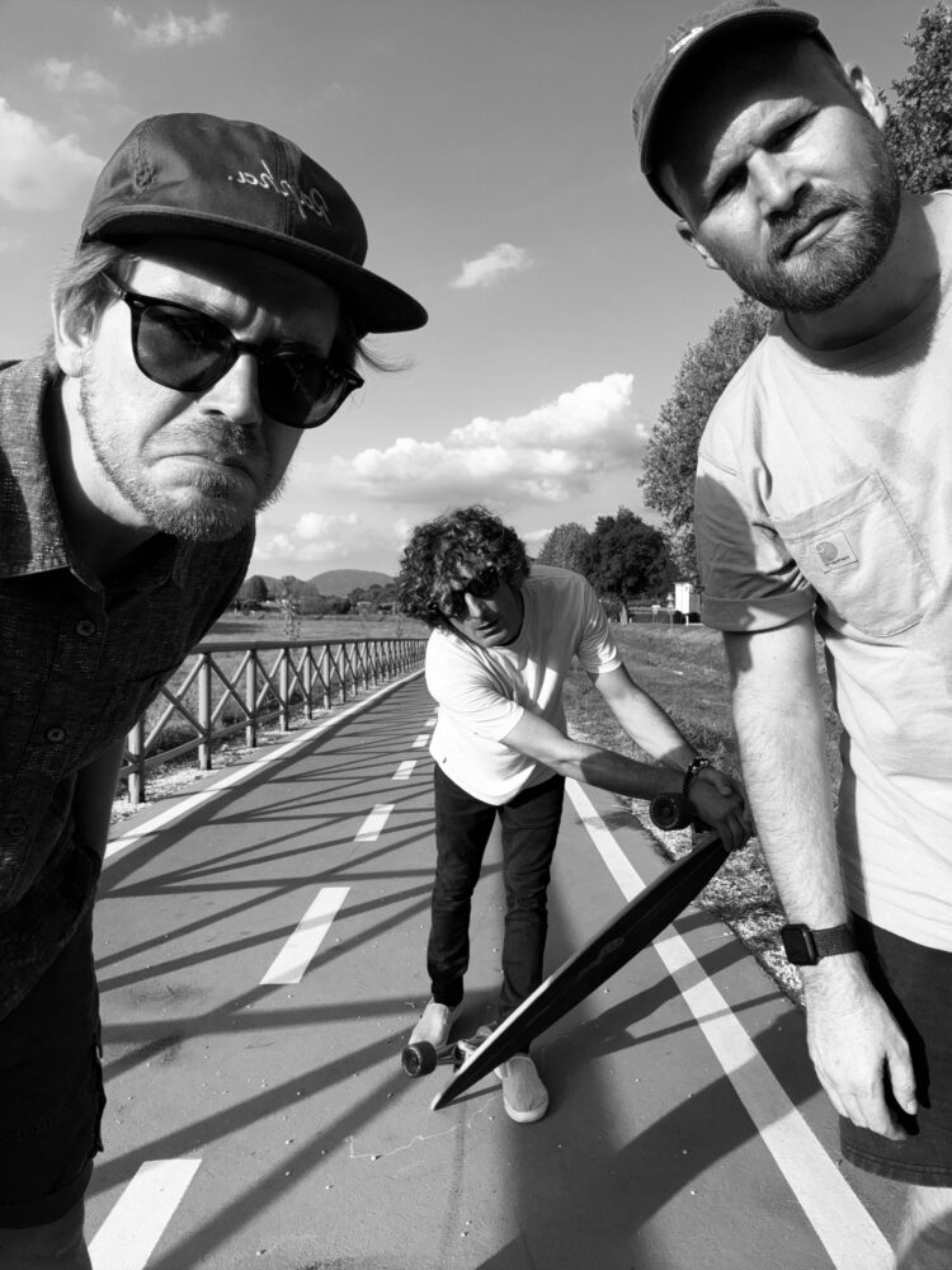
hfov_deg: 58.9
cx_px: 476
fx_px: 843
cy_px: 635
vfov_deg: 73.9
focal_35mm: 23
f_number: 1.9
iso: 25
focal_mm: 2.69
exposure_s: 1/621
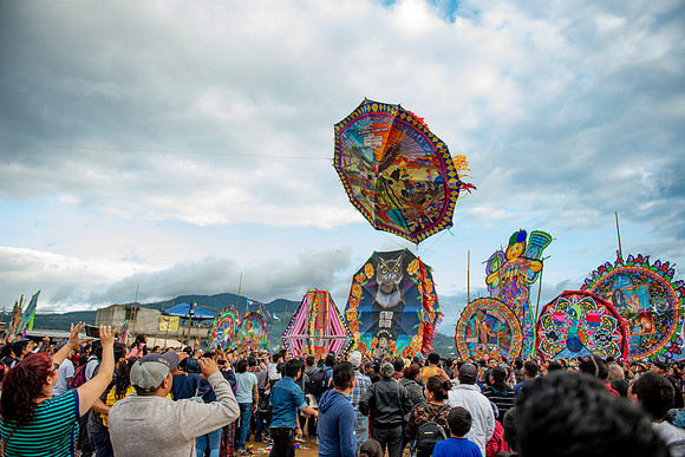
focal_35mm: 24
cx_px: 342
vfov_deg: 53.2
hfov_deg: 73.7
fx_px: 457
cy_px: 228
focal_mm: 24
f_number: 2.8
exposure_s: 1/500
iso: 320
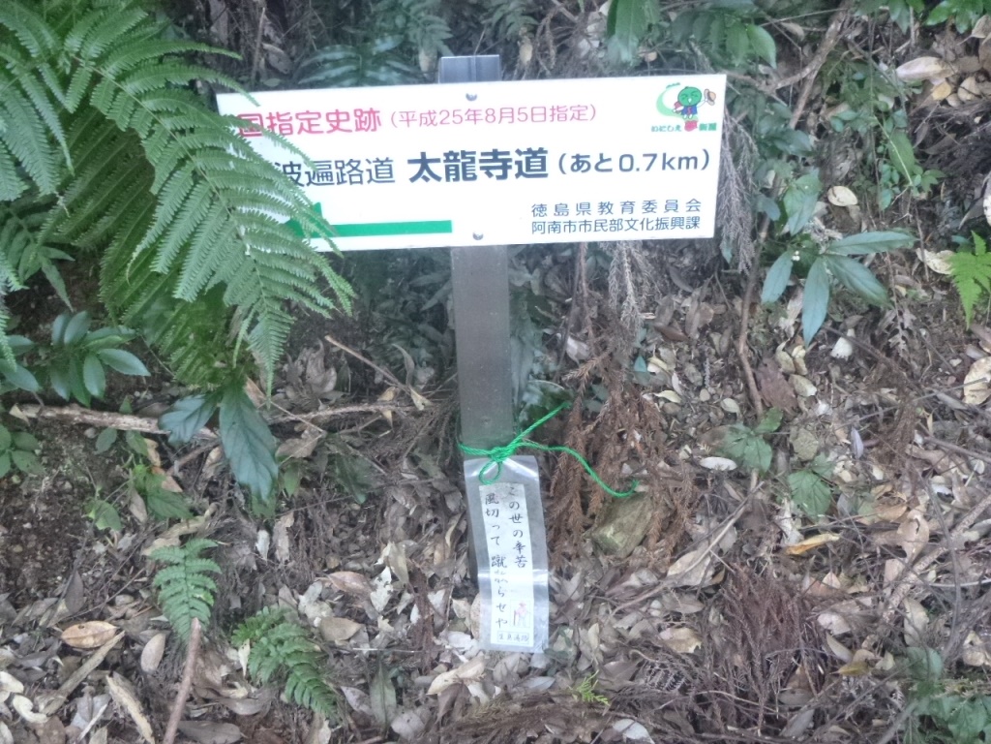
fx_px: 1260
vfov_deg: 32.9
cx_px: 496
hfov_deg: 42.9
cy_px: 372
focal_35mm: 44
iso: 800
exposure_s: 1/10
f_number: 4.7
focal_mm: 7.9
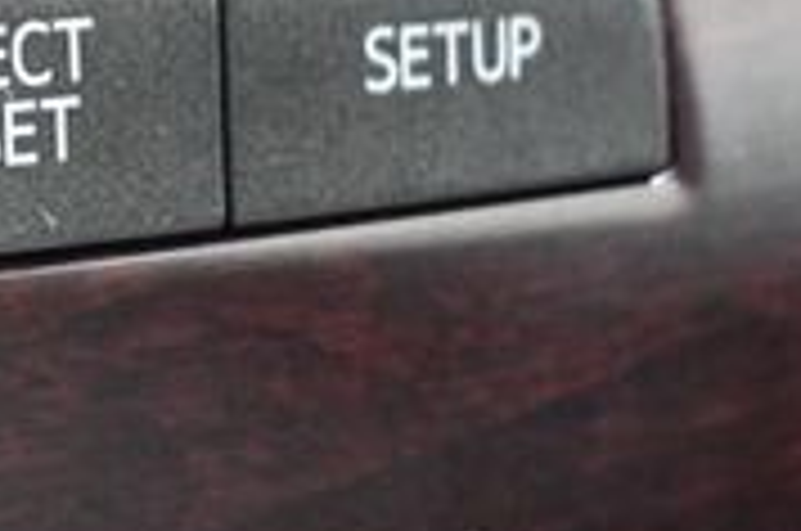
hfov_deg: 8.5
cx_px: -184
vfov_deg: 5.7
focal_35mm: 241
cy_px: 189
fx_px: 5353
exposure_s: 1/100
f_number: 5
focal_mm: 45
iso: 3200
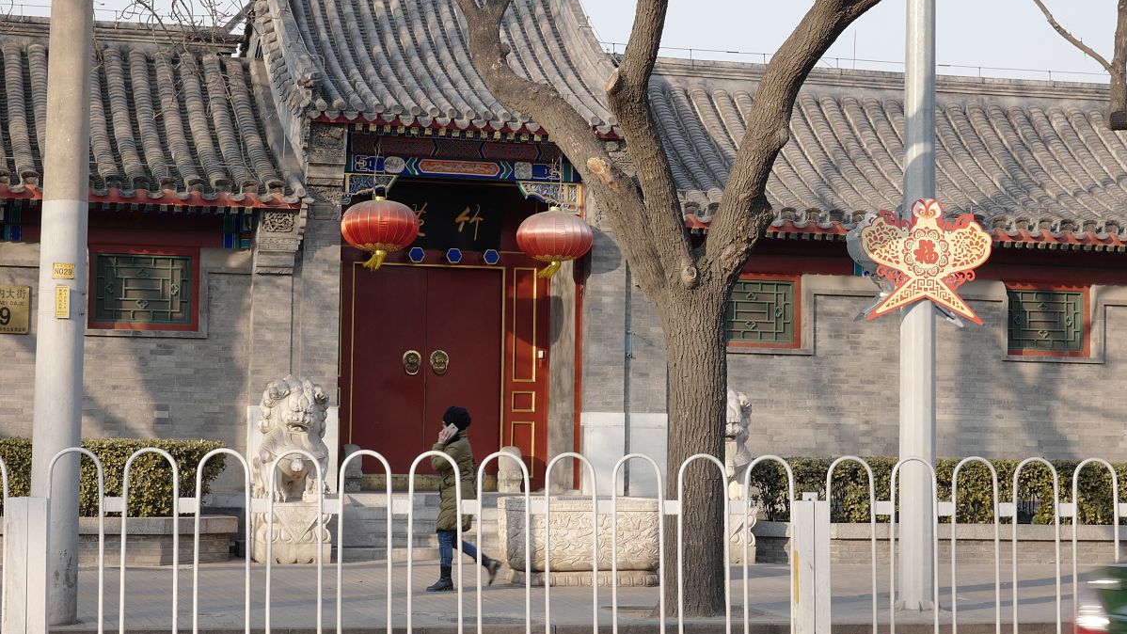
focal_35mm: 85
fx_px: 2540
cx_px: 564
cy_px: 316
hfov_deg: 25.0
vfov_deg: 14.2
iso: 500
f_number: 11
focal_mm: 54
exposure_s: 1/125
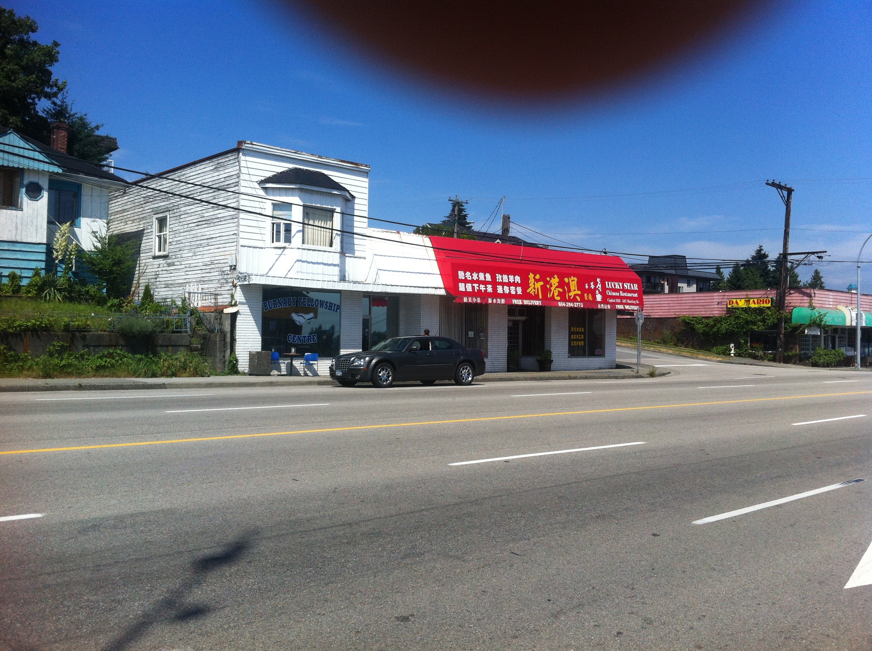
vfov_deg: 40.6
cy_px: 326
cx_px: 436
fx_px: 880
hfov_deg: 52.7
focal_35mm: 35
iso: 80
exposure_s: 1/2155
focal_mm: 3.85
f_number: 2.8
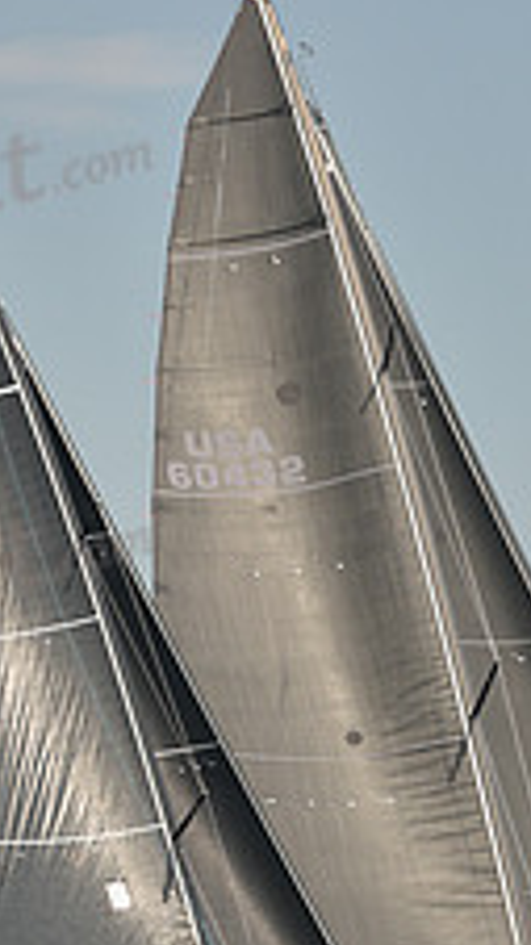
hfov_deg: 4.5
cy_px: 761
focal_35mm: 269
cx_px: 370
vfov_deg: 8.0
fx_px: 6738
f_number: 5.6
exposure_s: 1/640
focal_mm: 100
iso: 250
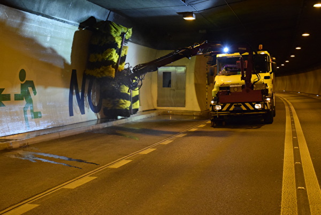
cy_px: 108
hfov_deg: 37.8
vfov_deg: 25.8
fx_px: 468
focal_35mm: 52
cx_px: 160
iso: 2800
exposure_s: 1/60
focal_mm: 35
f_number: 4.2
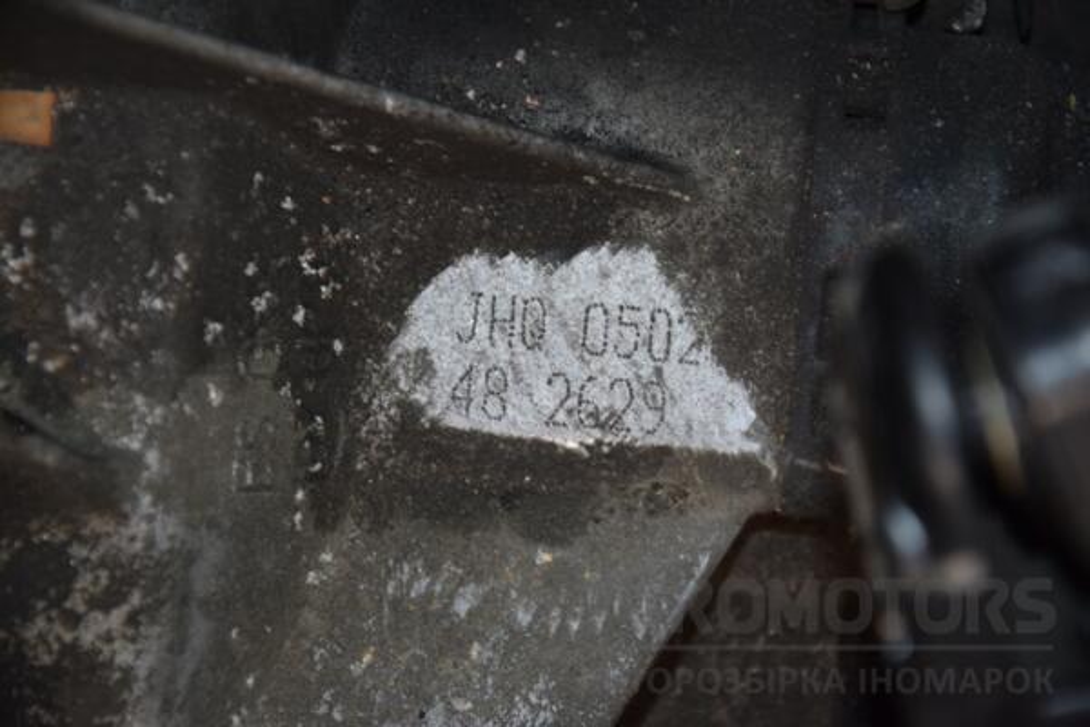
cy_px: 364
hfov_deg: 13.0
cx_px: 545
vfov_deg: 8.7
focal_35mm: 158
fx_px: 4768
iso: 800
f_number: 5.6
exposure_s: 1/60
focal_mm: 105
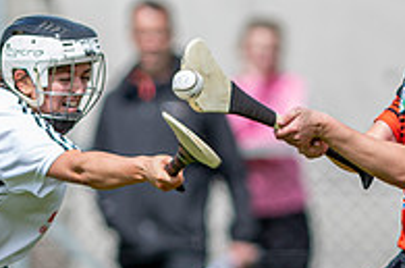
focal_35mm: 1828
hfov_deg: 1.1
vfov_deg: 0.7
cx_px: 303
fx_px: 20515
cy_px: 365
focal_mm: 300
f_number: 2.8
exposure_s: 1/1600
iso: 100
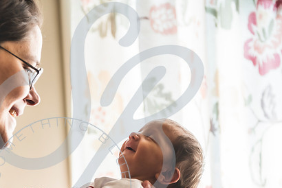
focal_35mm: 99
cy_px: 130
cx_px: 95
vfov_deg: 13.8
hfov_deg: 20.5
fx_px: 776
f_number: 2.8
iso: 250
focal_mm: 70
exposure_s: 1/125
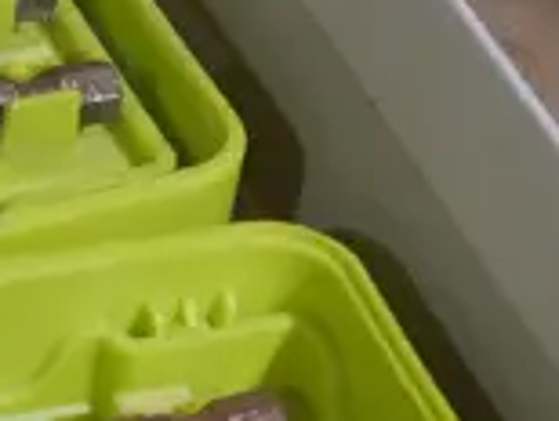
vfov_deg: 4.3
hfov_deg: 5.6
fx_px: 5596
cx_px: -381
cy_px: 416
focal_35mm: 346
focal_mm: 26
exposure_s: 1/60
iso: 1250
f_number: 5.3
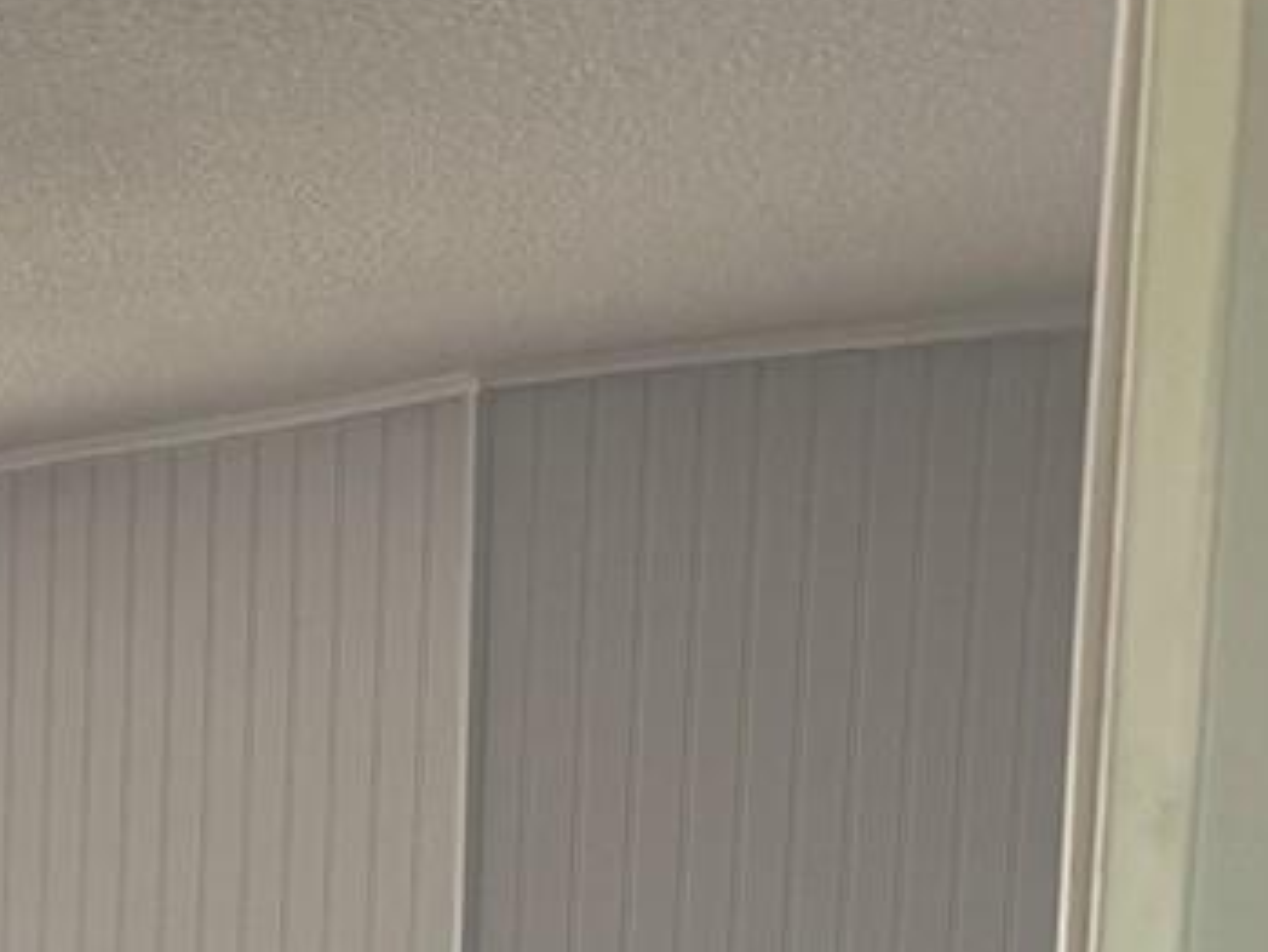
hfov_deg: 15.4
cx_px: -1014
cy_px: 2006
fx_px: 4031
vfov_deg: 11.8
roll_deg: +1.7
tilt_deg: -11.7
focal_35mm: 110
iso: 80
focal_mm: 6.76
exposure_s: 1/167
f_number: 1.78
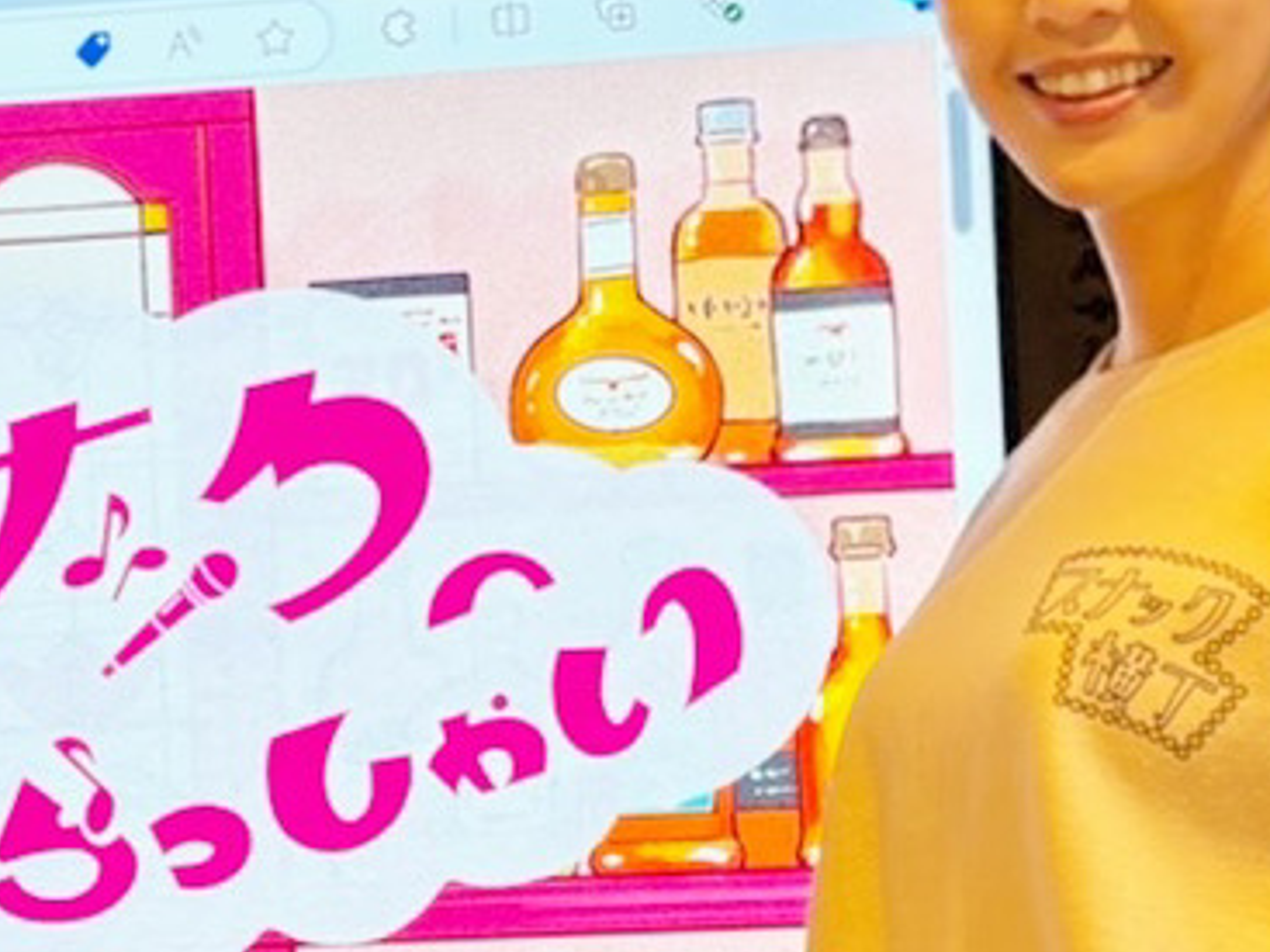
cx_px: 21
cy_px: 848
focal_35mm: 85
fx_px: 3117
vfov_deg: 17.1
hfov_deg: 22.2
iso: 80
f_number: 1.6
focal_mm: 5.96
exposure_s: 1/60
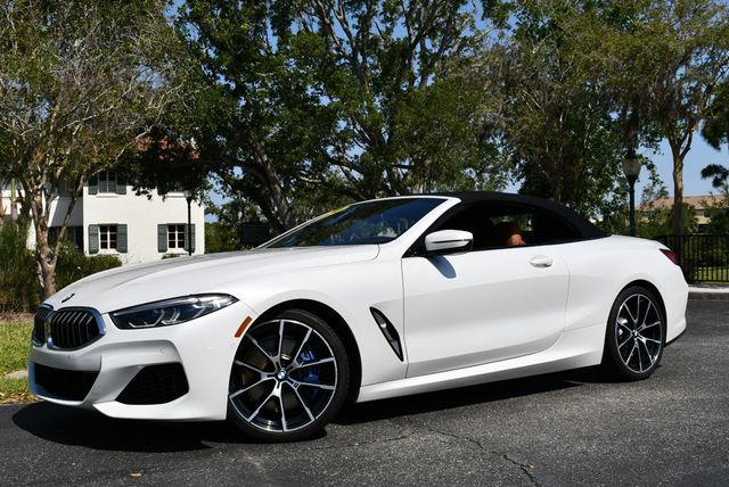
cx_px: 364
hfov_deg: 44.5
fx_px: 892
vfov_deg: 30.6
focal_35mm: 44
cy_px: 244
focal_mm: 22
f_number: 10
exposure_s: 1/400
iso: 100
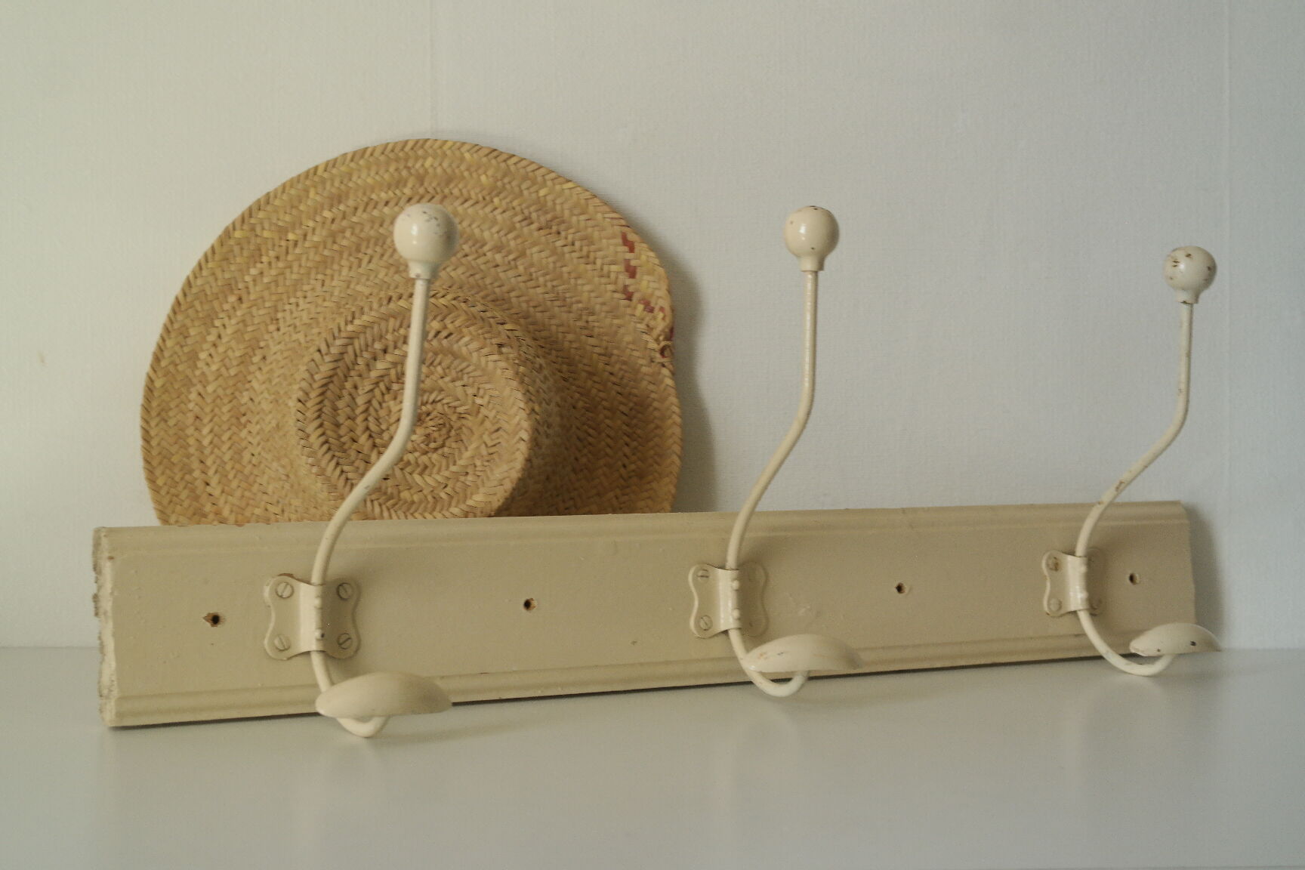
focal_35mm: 53
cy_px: 435
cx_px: 652
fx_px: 1921
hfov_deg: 37.5
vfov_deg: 25.5
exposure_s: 1/50
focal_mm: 35
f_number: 5.6
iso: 800
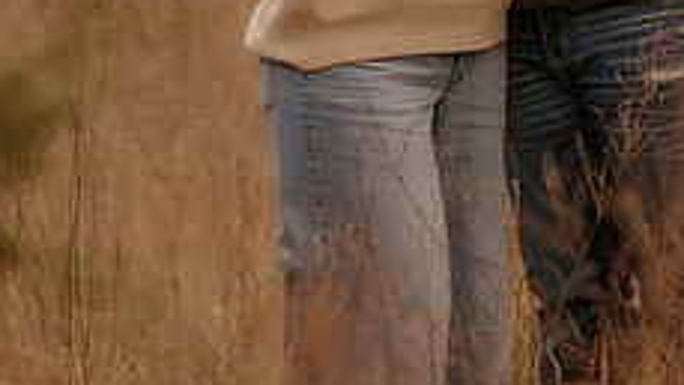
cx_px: 314
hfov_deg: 6.4
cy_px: -36
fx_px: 6114
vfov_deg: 3.6
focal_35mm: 337
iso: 320
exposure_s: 1/1250
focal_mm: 85
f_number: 1.4
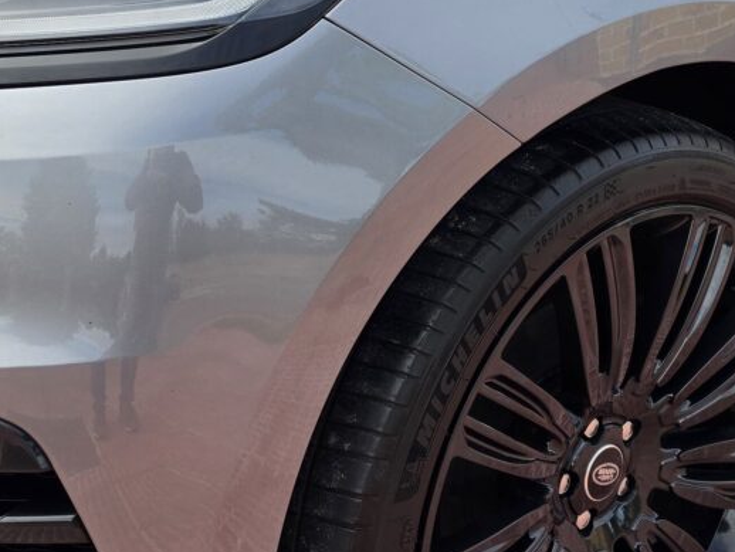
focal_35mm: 71
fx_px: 1508
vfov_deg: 20.3
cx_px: 475
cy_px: 50
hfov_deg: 27.3
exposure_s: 1/2105
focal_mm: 6.5
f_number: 1.4
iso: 64
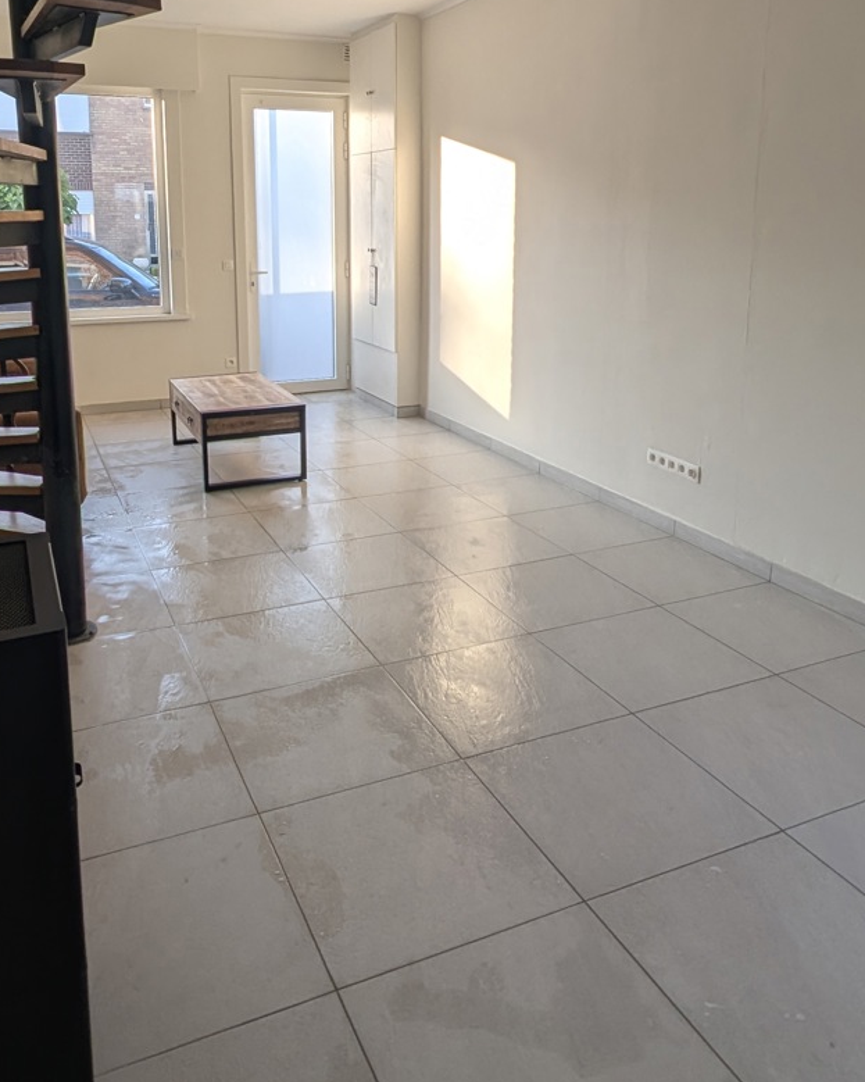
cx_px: 396
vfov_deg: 64.5
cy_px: 368
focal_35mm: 26
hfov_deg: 54.9
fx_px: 832
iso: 50
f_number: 2.2
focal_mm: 1.95
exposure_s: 1/88.3
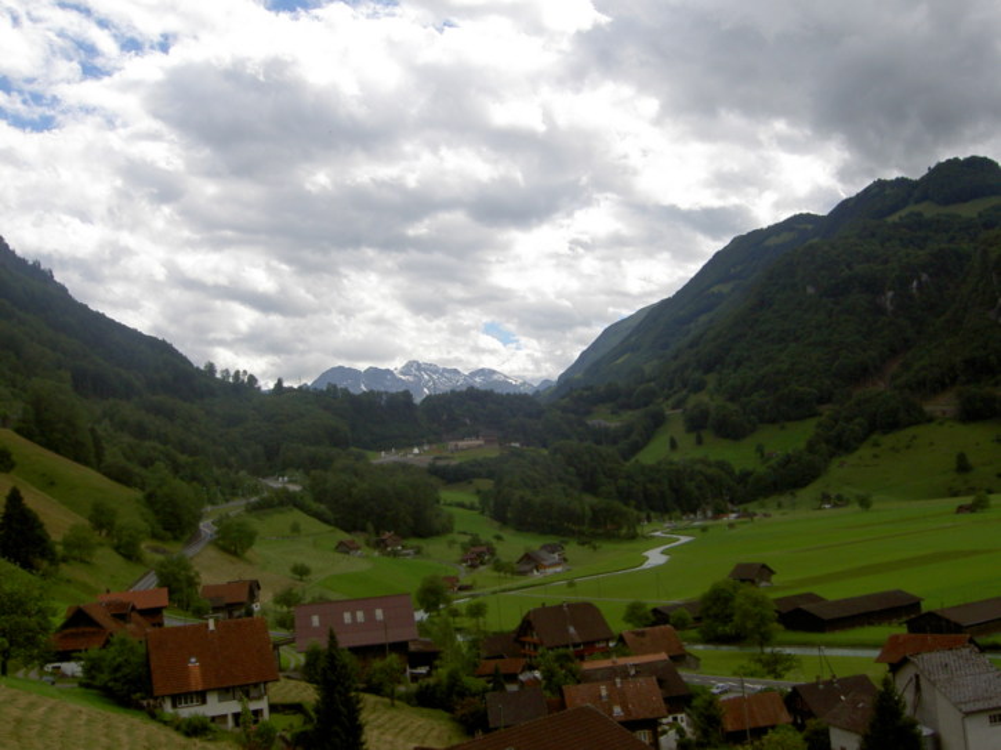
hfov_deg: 49.0
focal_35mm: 38
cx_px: 500
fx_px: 1098
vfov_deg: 37.7
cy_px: 375
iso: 50
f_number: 4.9
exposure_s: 1/500
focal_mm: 6.3
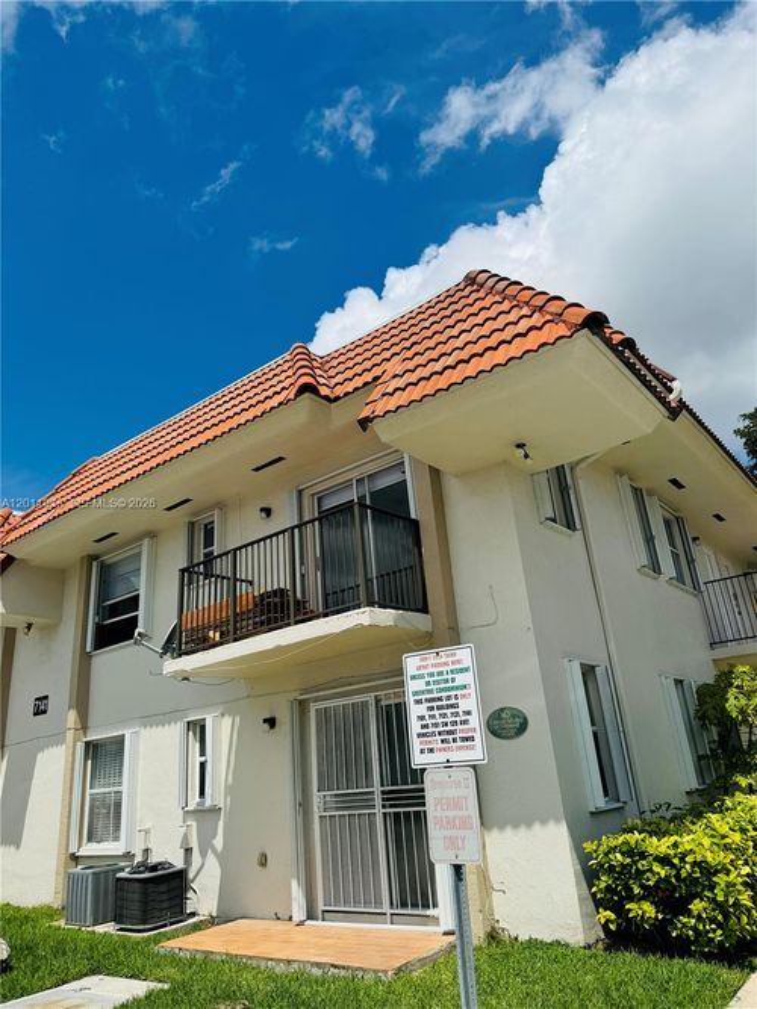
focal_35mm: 24
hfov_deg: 56.8
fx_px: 700
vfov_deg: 71.6
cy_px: 504
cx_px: 378
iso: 80
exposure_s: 1/9009
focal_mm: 6.76
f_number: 1.78
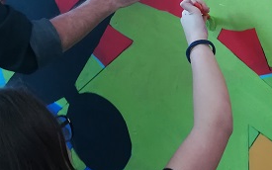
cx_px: 191
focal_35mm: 65
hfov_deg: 31.2
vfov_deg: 19.7
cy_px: 19
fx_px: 482
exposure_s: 1/33.3
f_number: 2.2
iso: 250
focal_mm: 3.83
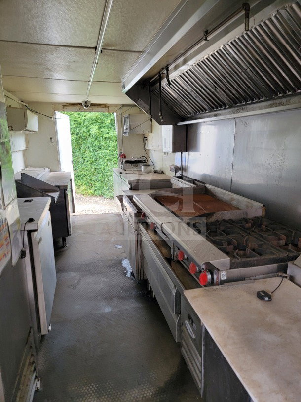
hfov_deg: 56.8
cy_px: 201
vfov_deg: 71.6
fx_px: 278
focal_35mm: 24
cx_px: 150
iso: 160
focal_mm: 6.7
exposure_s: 1/120
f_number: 1.8
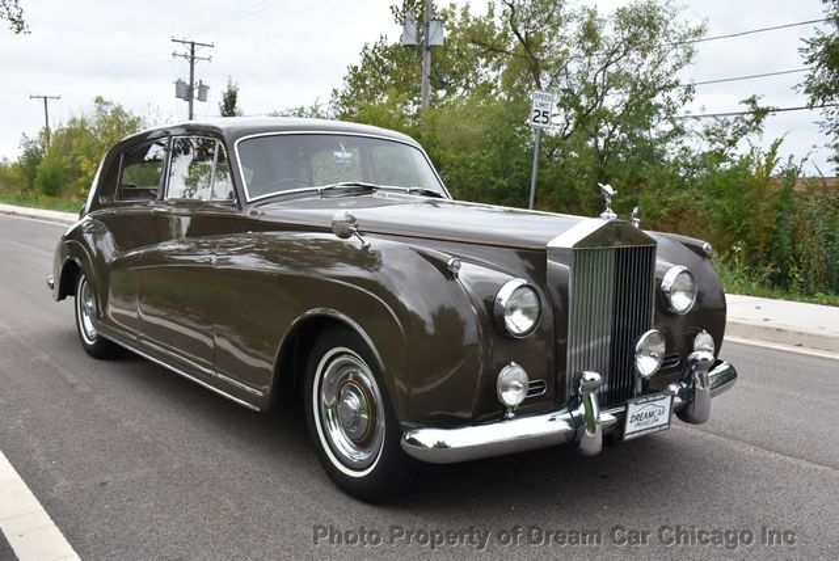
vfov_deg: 38.4
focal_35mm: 34
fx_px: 805
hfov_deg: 55.1
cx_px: 420
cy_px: 280
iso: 560
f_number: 8
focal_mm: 23
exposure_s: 1/500
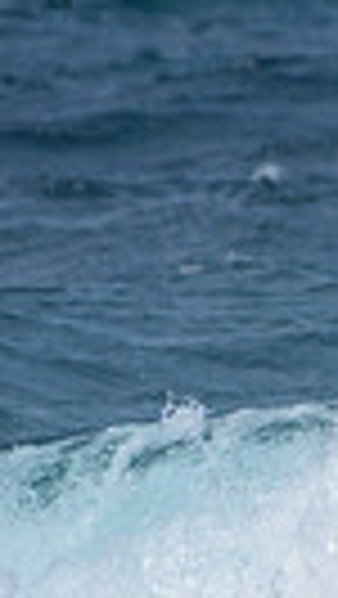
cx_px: 1495
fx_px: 44703
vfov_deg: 0.8
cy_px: 443
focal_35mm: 2811
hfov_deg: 0.4
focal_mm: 500
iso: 100
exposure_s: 1/2000
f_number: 5.6
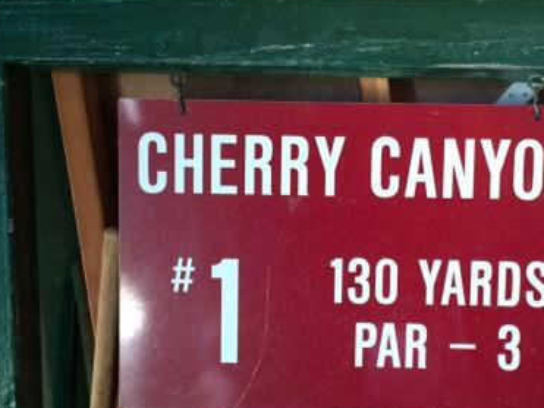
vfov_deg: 29.1
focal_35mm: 50
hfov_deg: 38.0
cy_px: 195
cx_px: 333
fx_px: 786
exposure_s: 1/30
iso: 160
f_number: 2.2
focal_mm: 4.15
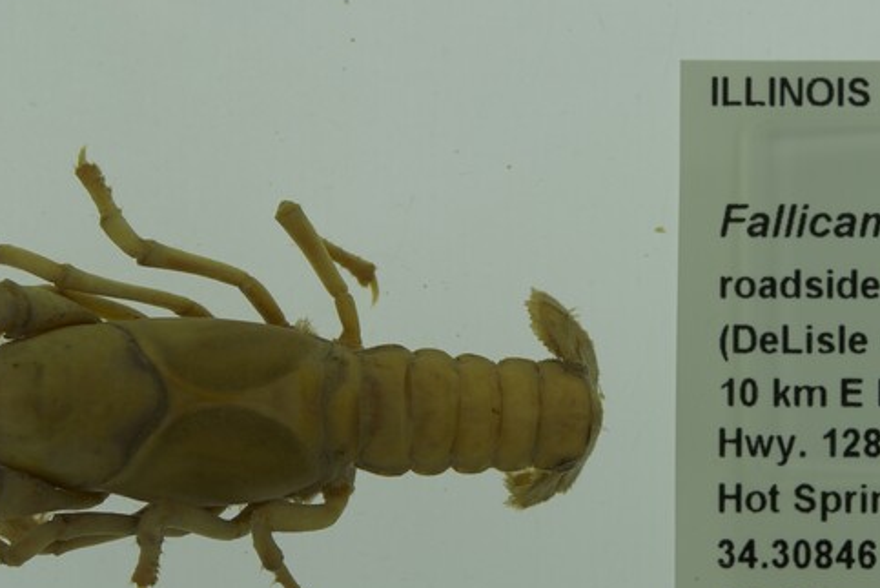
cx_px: 634
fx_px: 3645
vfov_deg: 9.2
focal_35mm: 149
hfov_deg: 13.7
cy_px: 234
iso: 50
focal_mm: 60
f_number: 9
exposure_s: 1/100
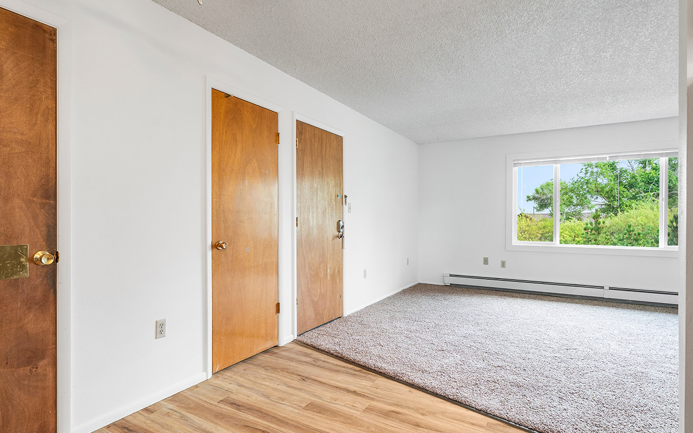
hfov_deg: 84.9
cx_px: 318
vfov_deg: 59.6
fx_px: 378
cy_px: 224
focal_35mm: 20
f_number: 8
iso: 800
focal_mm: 16
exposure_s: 1/1.67
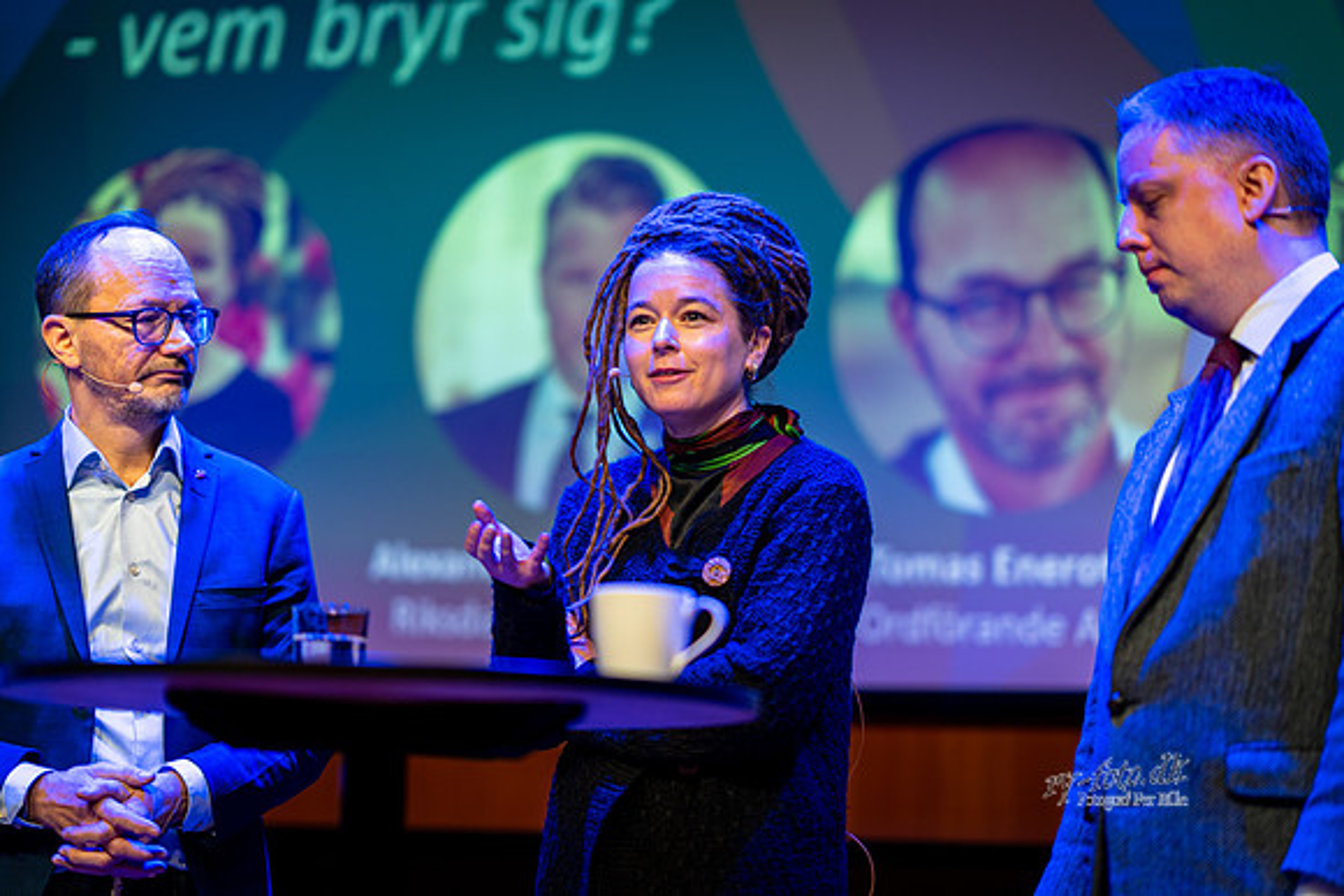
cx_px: 672
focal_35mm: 85
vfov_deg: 16.1
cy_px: 448
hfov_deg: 23.9
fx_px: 3174
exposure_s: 1/200
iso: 400
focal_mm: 85
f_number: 1.4
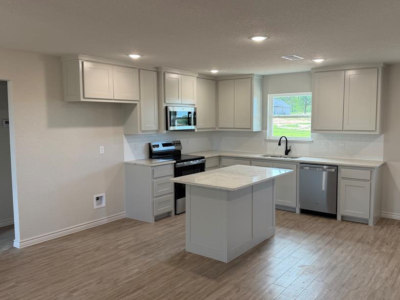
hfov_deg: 59.9
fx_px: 347
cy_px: 146
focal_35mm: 30
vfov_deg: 46.8
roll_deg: +0.7
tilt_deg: -4.6
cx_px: 219
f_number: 1.78
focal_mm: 6.76
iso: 125
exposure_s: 1/201
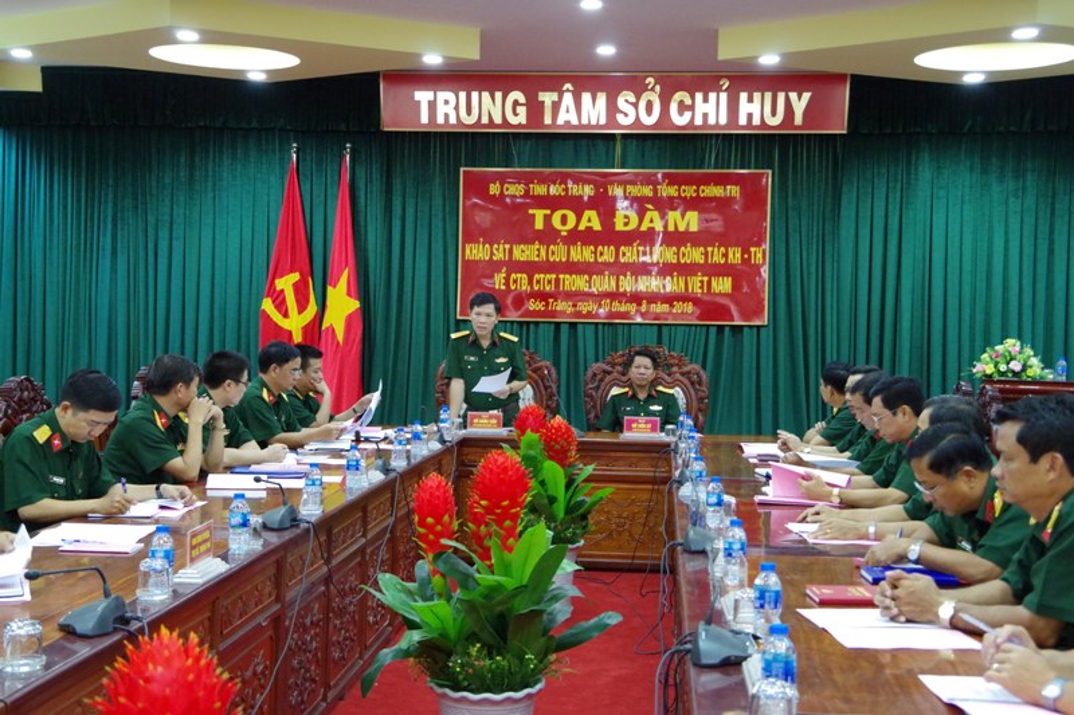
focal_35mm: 46
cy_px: 358
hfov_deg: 42.3
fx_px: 1387
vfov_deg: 28.9
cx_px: 537
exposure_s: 1/30
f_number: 5.6
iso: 3200
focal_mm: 31
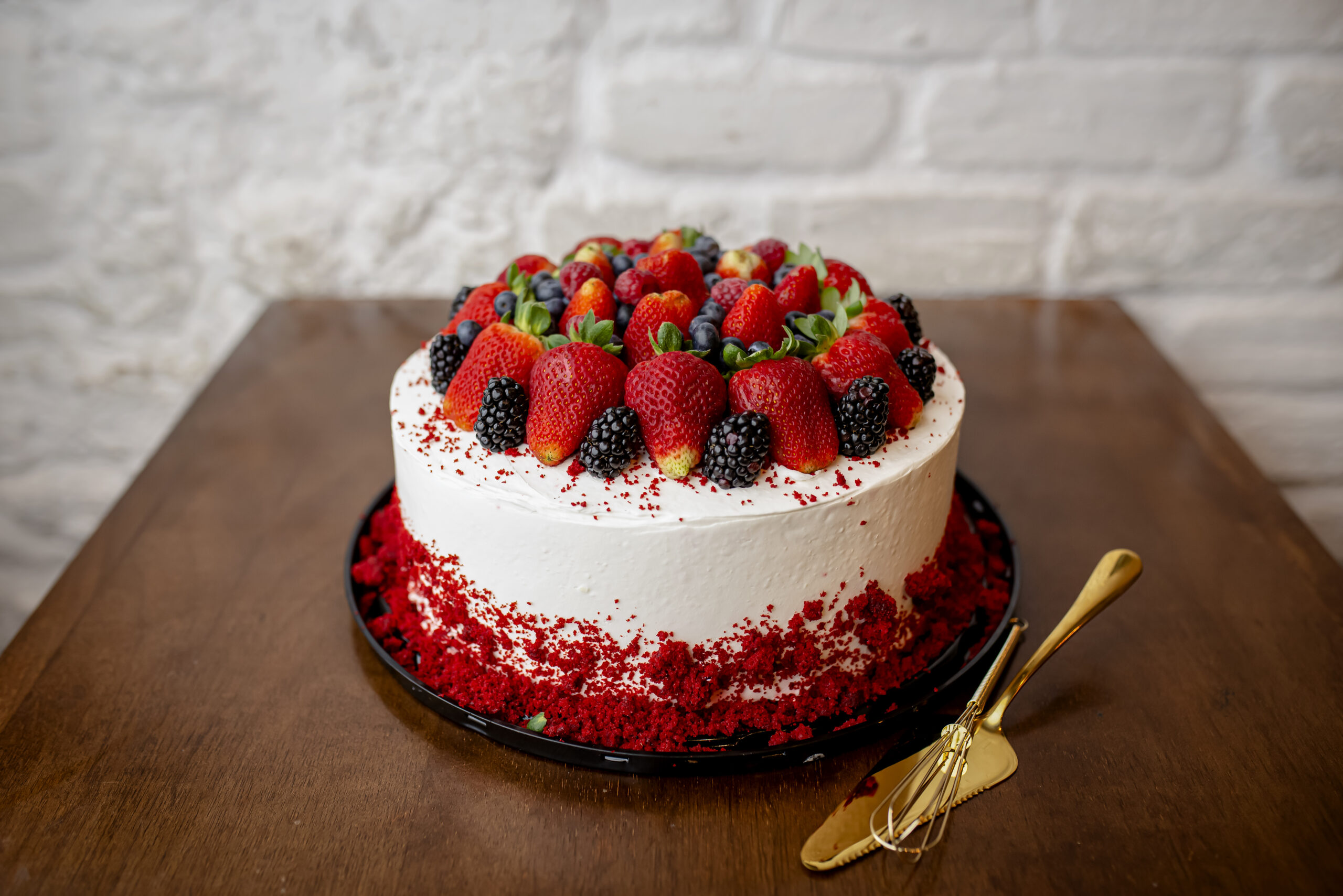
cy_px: 448
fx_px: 1306
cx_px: 672
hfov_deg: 54.4
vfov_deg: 37.9
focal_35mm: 35
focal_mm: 35
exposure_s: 1/160
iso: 400
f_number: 2.8
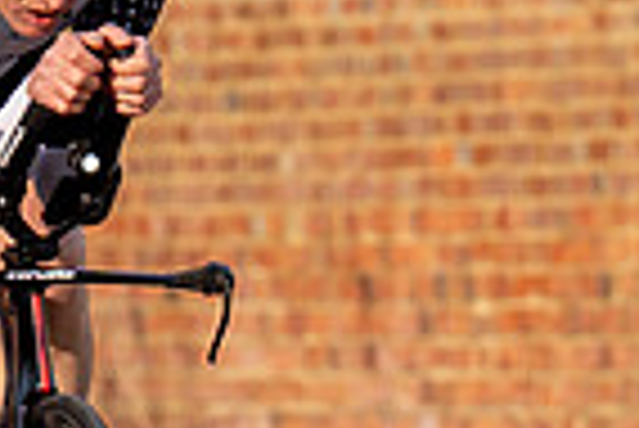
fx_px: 23756
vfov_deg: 1.0
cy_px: 161
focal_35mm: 1337
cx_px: -132
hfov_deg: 1.5
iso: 160
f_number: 4
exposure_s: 1/800
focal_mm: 168
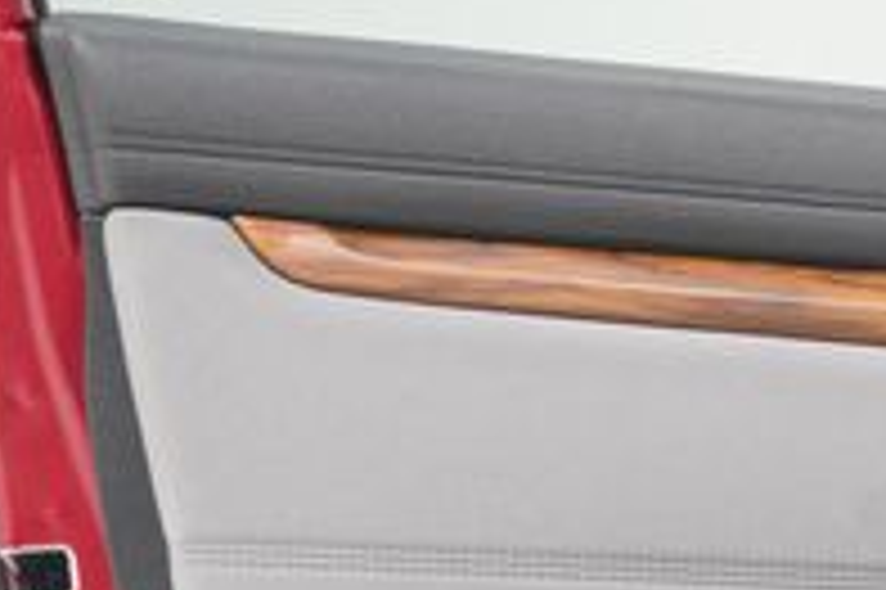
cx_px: 1192
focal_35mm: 127
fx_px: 3123
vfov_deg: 10.4
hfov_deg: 15.3
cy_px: 930
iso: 640
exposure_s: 1/60
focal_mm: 26
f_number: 4.5
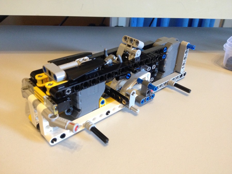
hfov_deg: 52.6
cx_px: 116
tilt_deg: -29.1
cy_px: 87
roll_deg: -1.8
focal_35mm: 35
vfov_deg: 40.7
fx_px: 235
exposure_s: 1/20
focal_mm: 4.28
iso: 320
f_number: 2.4
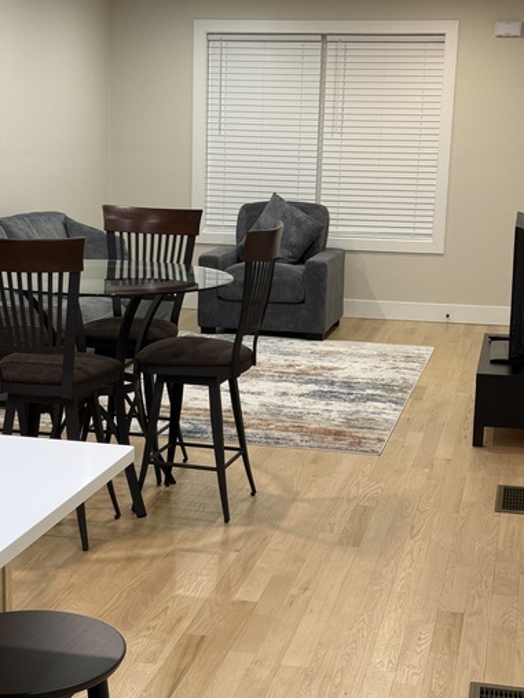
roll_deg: -1.4
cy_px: 416
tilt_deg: -12.7
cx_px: 231
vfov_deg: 30.6
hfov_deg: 23.3
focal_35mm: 63
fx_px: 1272
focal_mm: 6.76
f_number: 1.78
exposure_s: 1/60
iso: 100
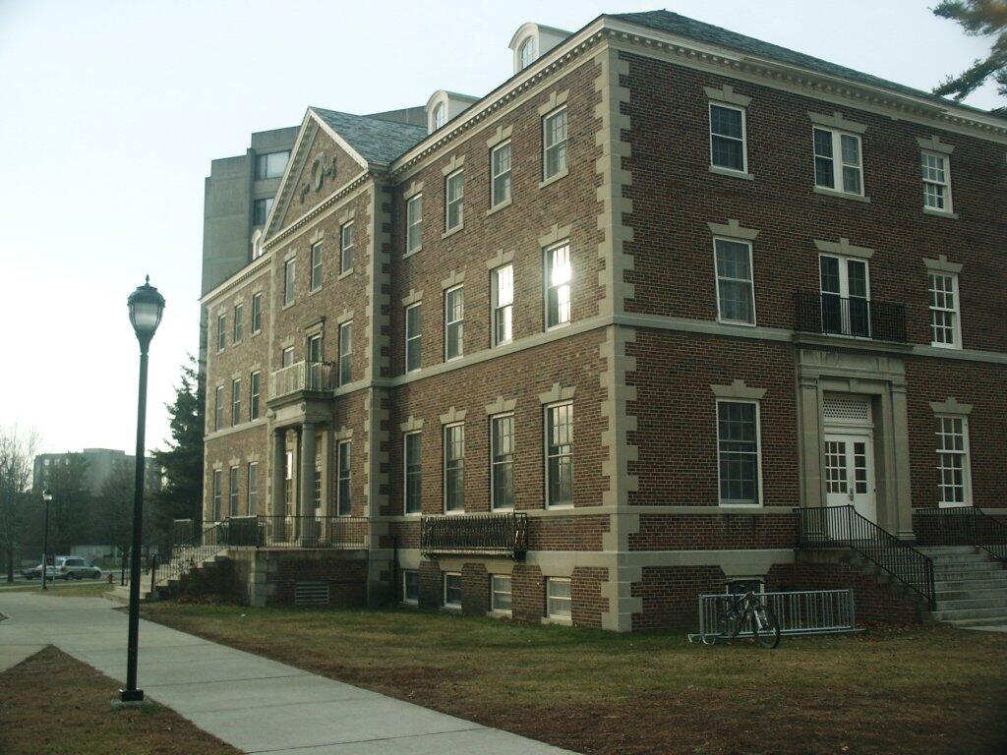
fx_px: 1164
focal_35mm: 40
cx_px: 504
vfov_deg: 36.0
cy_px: 378
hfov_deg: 46.8
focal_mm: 8.31
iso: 64
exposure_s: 1/90
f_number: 3
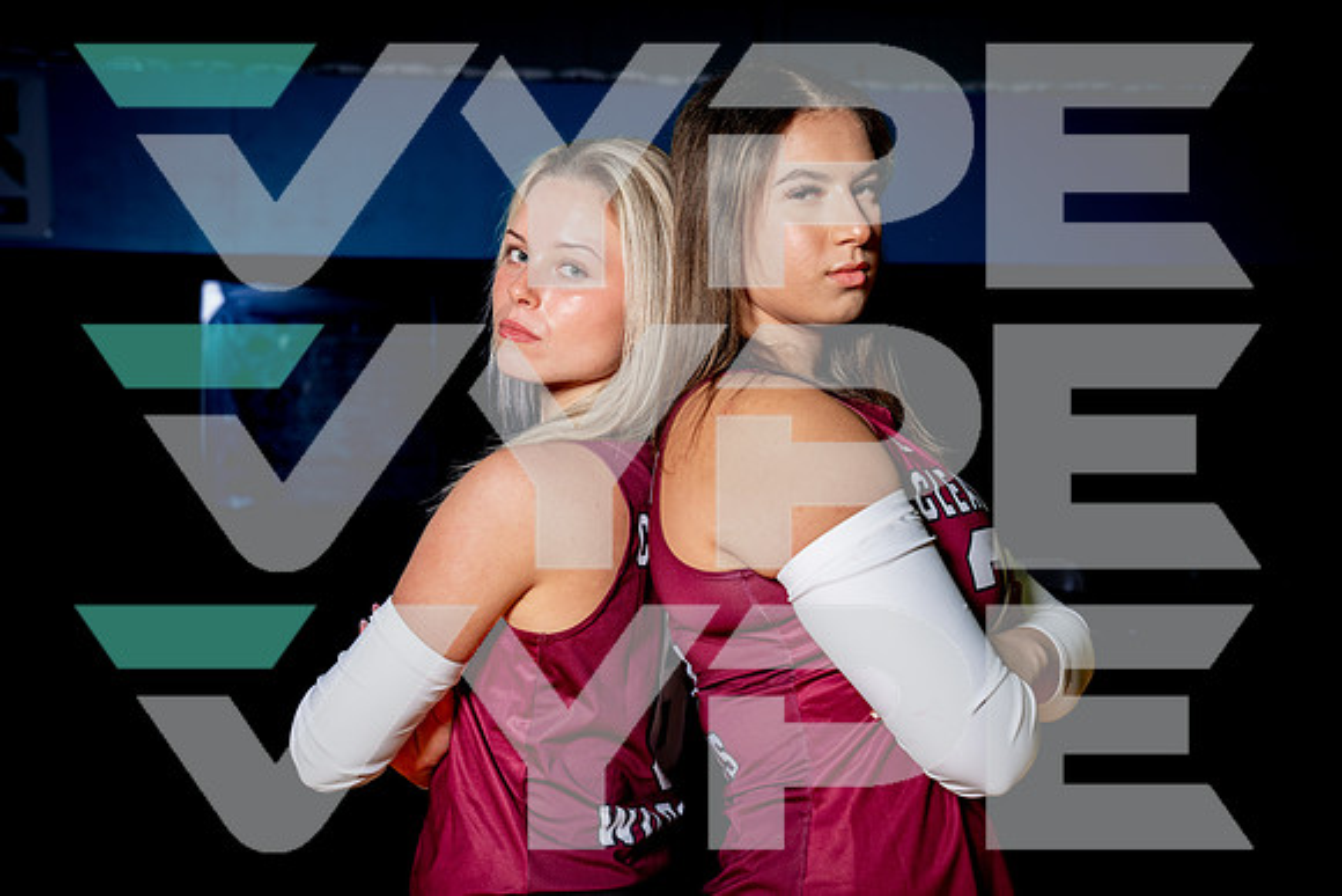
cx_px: 671
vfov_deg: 22.8
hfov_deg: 33.7
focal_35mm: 59
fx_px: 2216
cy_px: 448
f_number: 5.6
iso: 250
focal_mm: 56
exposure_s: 1/200
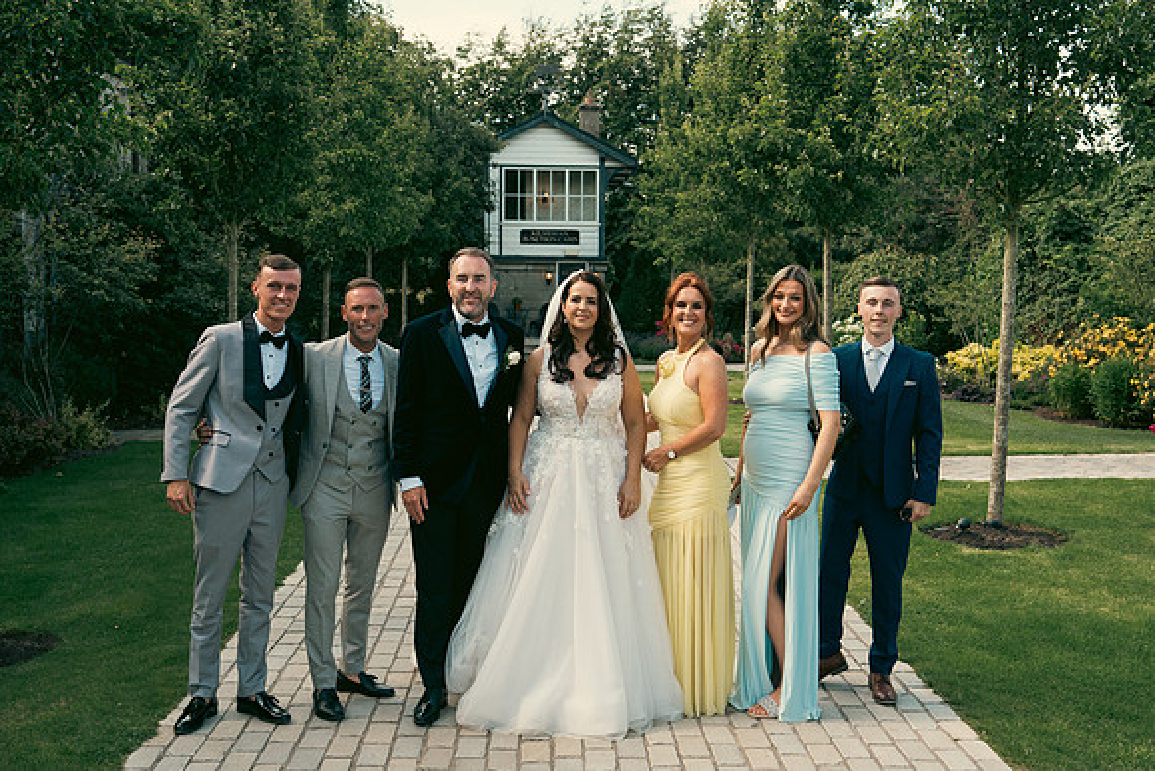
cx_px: 578
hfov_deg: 48.4
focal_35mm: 40
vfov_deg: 33.4
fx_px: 1284
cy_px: 386
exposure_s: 1/500
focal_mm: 40
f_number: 5
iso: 400
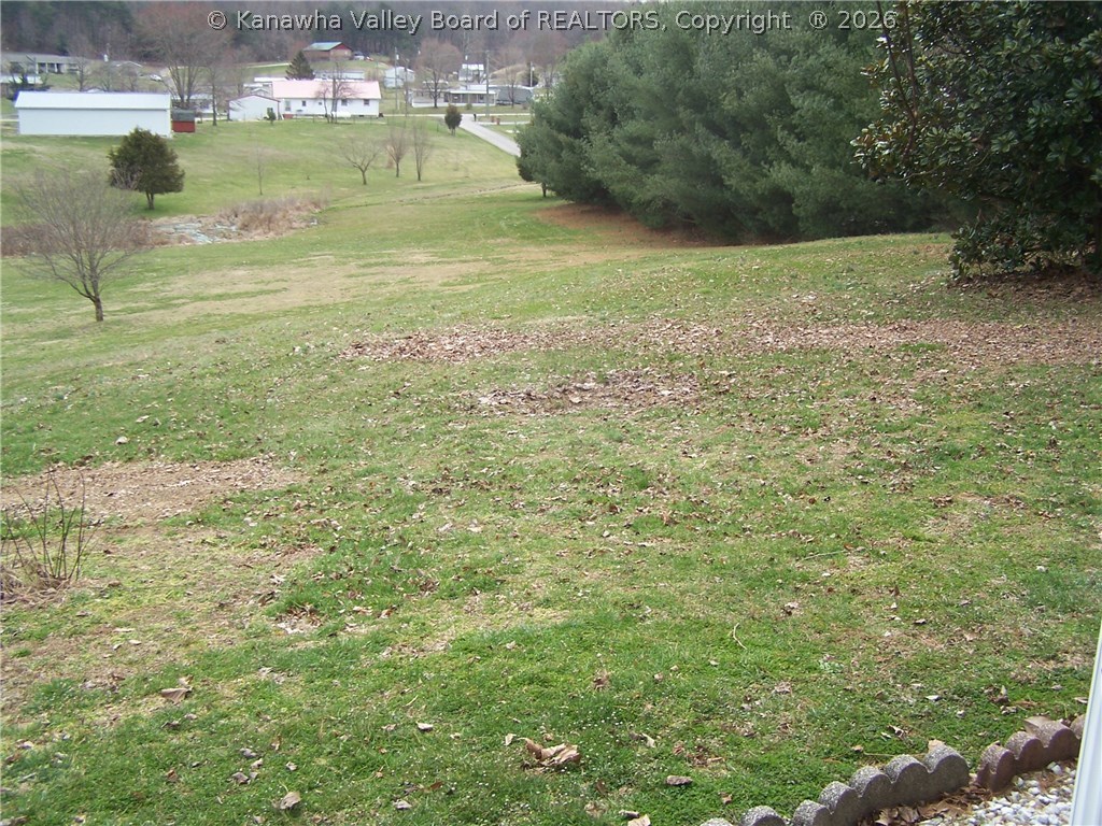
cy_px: 413
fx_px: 1210
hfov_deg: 49.0
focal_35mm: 38
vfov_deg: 37.7
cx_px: 551
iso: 80
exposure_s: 1/350
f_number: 2.8
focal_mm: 6.3
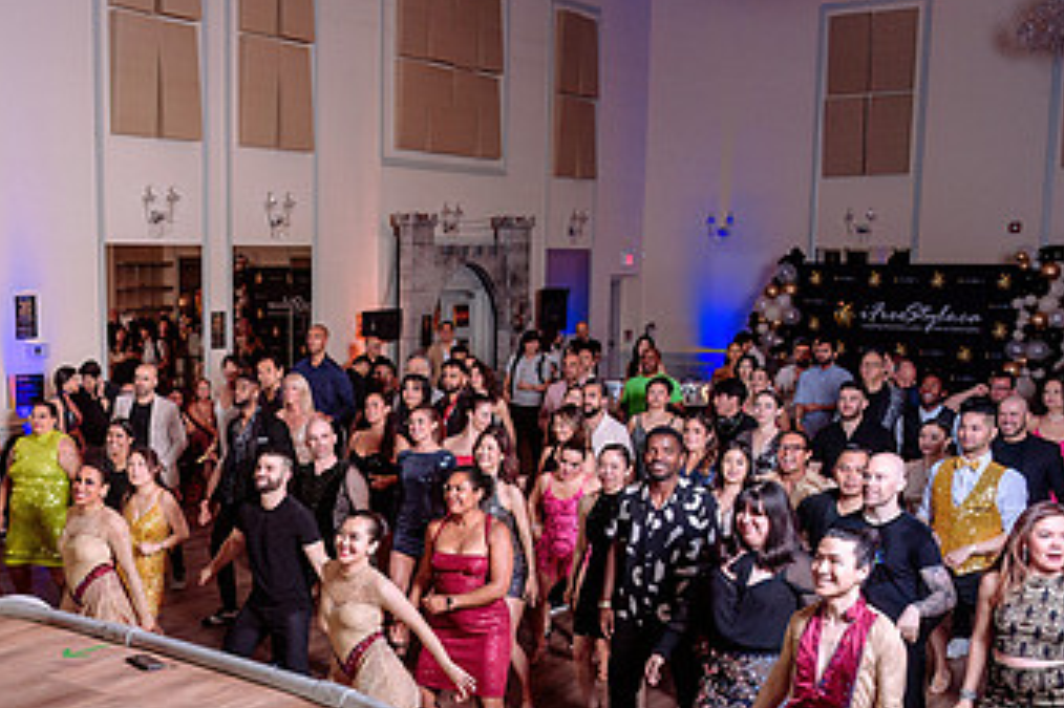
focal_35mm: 47
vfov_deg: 28.5
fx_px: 1388
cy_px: 460
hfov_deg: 40.8
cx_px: 271
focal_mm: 24
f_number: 2.8
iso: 500
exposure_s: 1/160
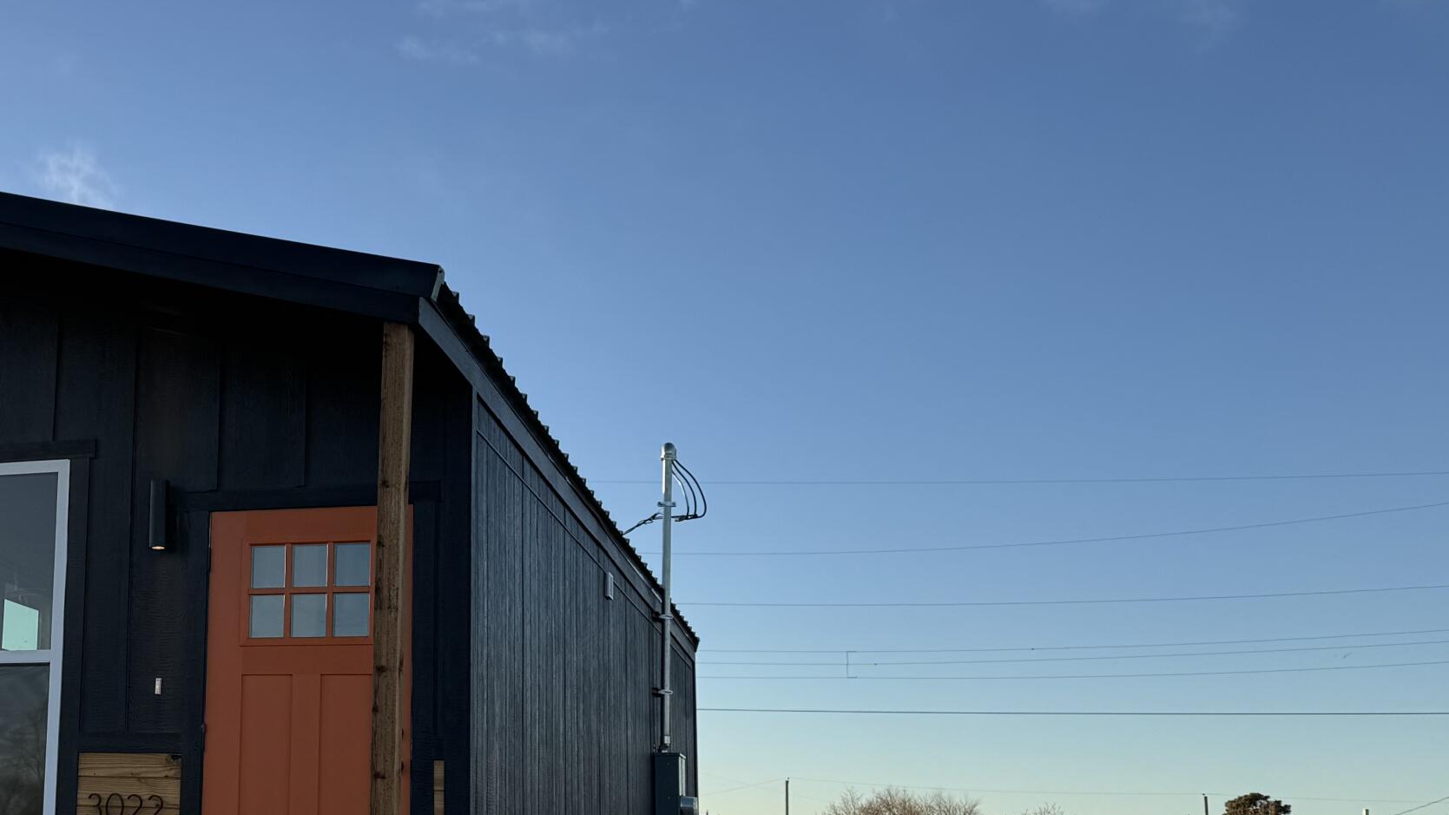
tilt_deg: +9.6
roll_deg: -2.5
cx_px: 177
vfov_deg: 25.3
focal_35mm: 47
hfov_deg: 40.8
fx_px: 1806
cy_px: 551
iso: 80
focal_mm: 6.76
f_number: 1.78
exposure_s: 1/2506
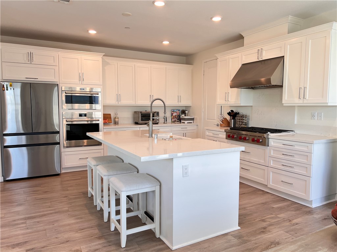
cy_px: 126
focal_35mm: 26
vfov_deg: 53.1
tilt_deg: -5.3
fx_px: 253
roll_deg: -0.2
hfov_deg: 67.3
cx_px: 168
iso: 100
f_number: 1.5
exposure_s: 1/120
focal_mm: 5.7
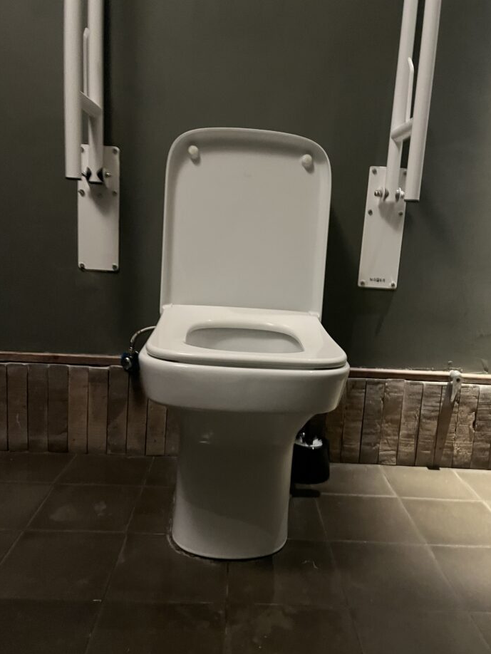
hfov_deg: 48.2
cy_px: 336
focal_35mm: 29
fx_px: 548
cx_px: 260
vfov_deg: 61.6
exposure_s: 1/25
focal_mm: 5.1
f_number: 1.6
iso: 500
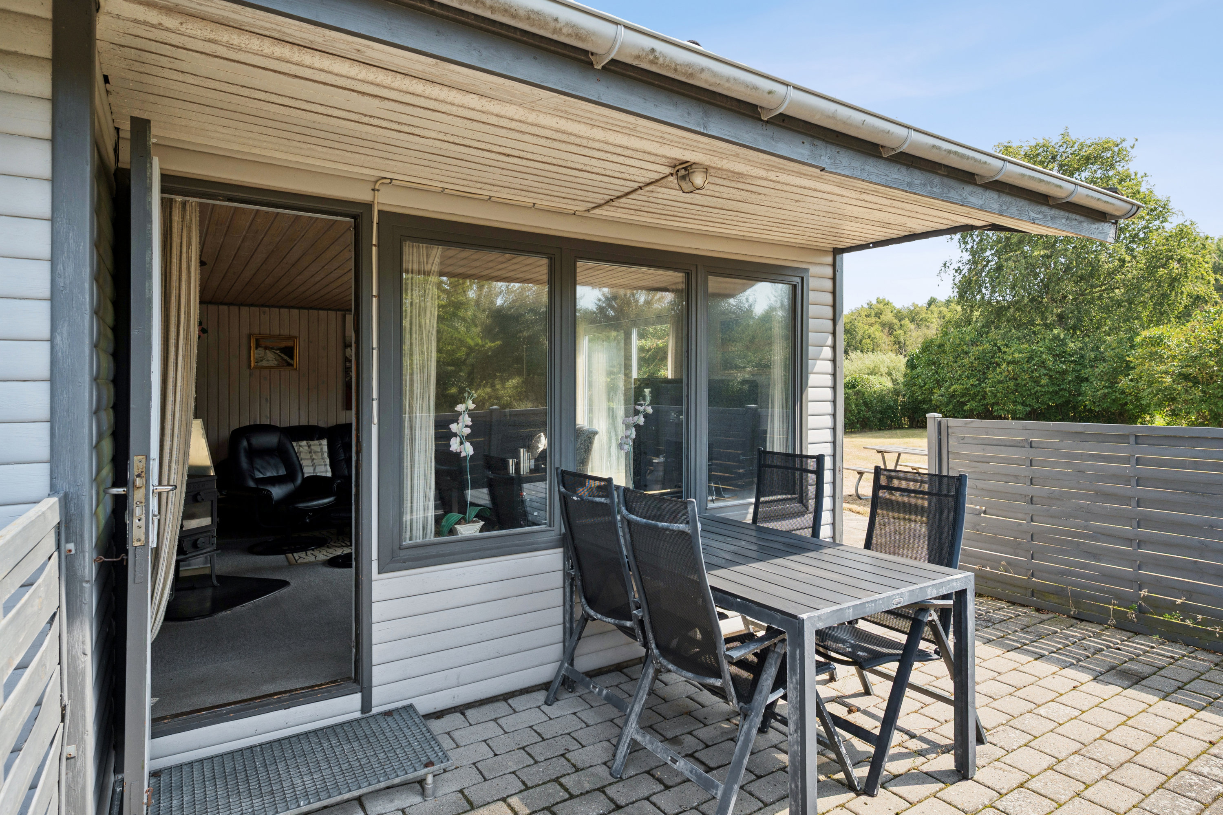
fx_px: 662
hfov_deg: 85.4
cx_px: 612
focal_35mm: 20
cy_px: 408
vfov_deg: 63.2
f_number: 8
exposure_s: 1/200
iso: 320
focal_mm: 19.5
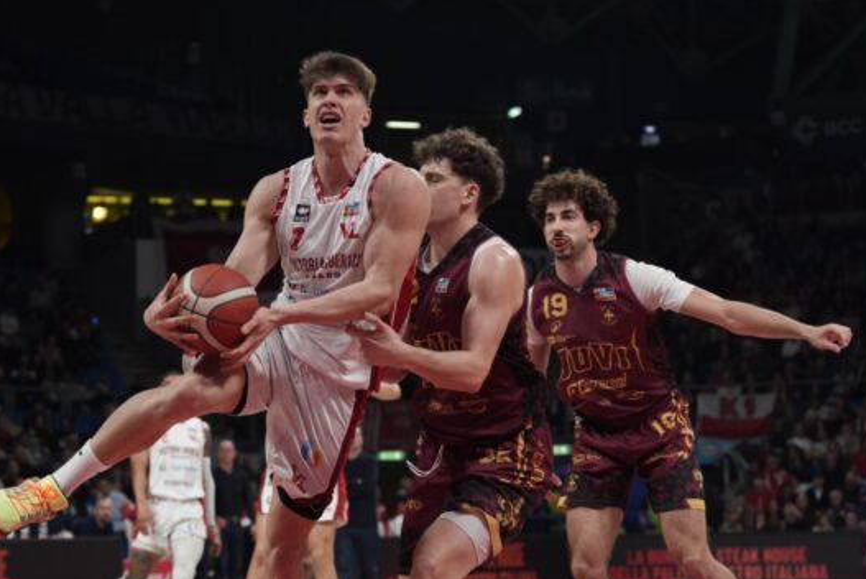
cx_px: 258
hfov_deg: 19.9
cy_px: 285
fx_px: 2455
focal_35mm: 102
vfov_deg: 13.4
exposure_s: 1/1000
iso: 2000
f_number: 3.5
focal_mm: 70
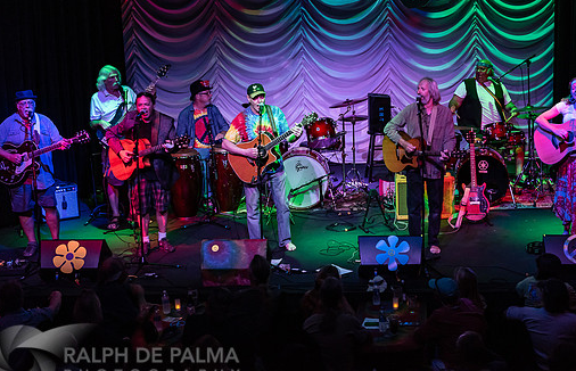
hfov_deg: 25.6
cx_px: 332
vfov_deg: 16.7
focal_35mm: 80
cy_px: 166
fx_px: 1267
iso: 1600
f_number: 5.6
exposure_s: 1/160
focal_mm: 66
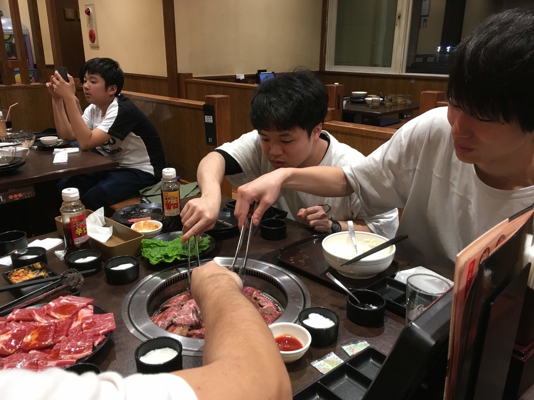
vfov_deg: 48.2
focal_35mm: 29
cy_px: 200
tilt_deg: -18.8
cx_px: 267
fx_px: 447
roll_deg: -0.1
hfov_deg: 61.7
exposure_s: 1/30
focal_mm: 4.15
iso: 100
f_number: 2.2
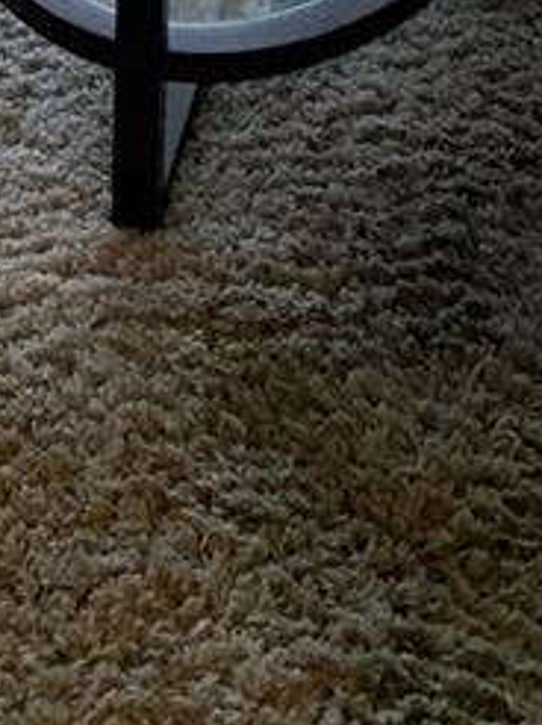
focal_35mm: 127
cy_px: -1040
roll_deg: +1.2
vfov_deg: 12.2
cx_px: -345
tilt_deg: -11.3
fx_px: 2656
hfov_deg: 11.1
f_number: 1.8
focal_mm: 4.25
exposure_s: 1/60
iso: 64
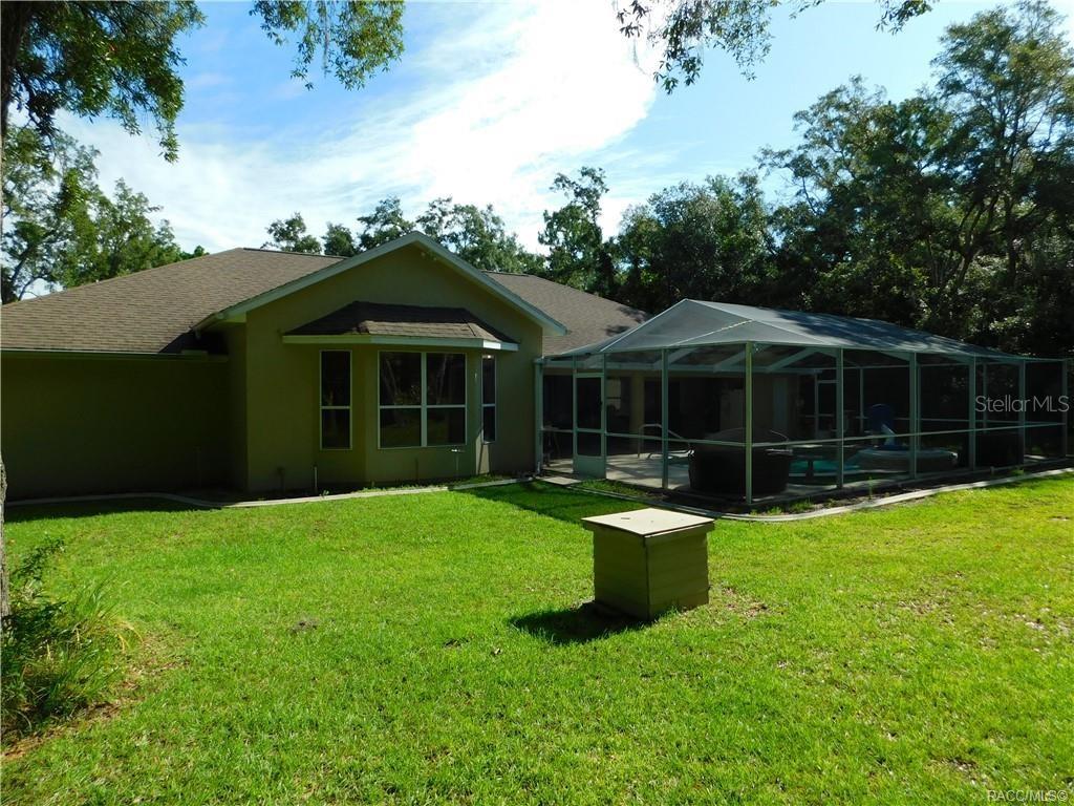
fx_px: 714
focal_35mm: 23
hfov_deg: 73.9
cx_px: 537
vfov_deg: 58.9
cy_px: 403
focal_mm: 4
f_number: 3
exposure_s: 1/1250
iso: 125
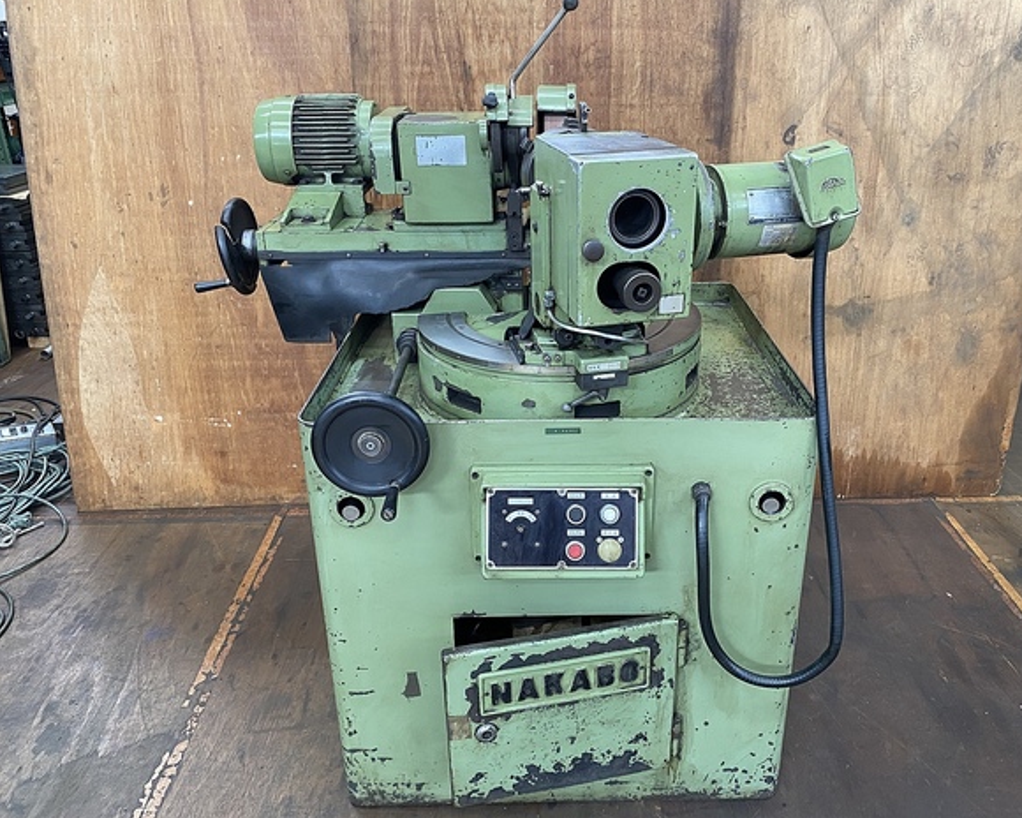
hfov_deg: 62.1
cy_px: 398
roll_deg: +0.1
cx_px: 562
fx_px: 847
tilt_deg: -24.7
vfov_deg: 51.5
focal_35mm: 28
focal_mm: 4.25
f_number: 1.8
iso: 200
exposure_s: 1/60
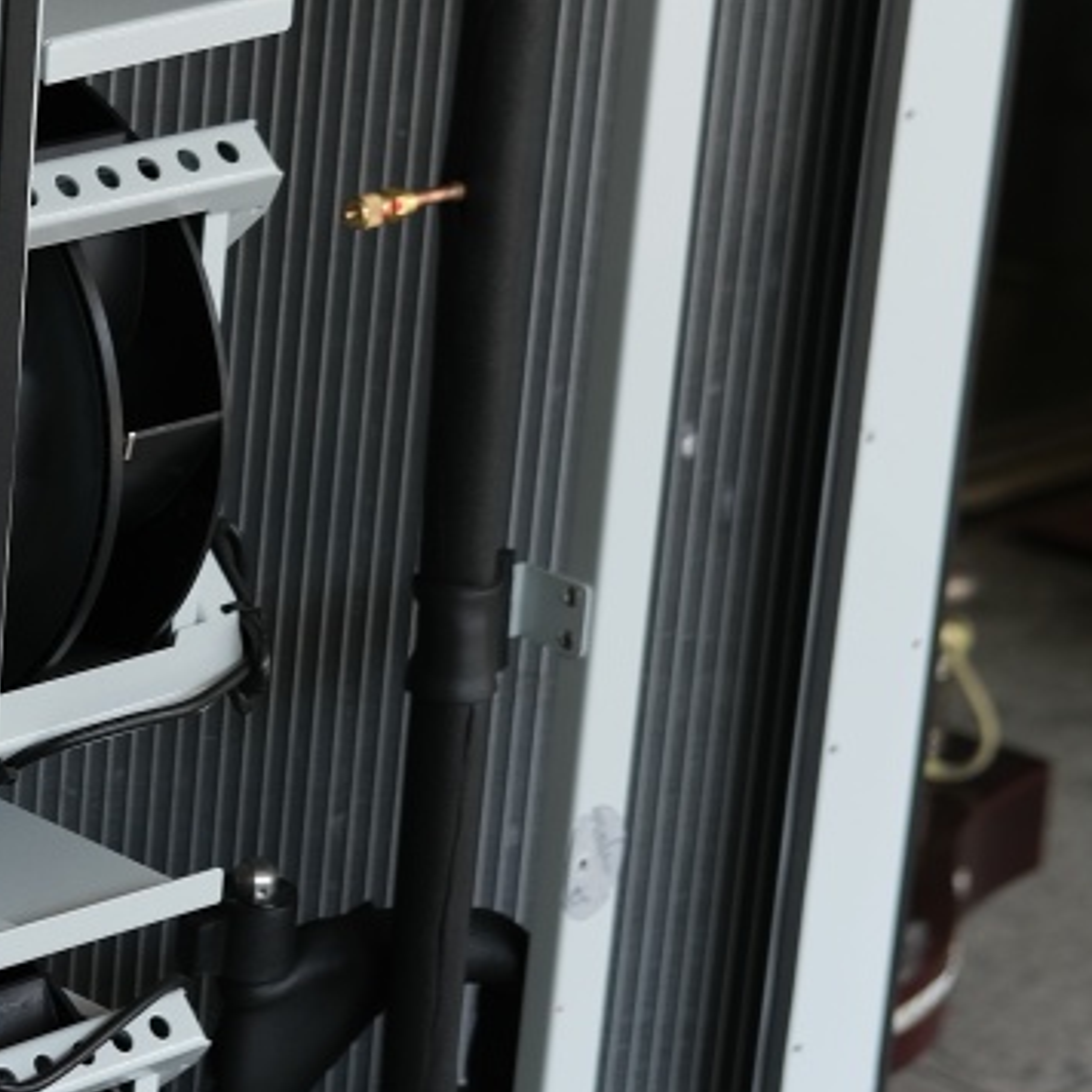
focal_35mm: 152
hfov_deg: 11.3
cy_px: 463
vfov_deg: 11.5
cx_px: -95
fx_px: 5425
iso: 160
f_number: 2.8
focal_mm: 35
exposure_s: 1/220
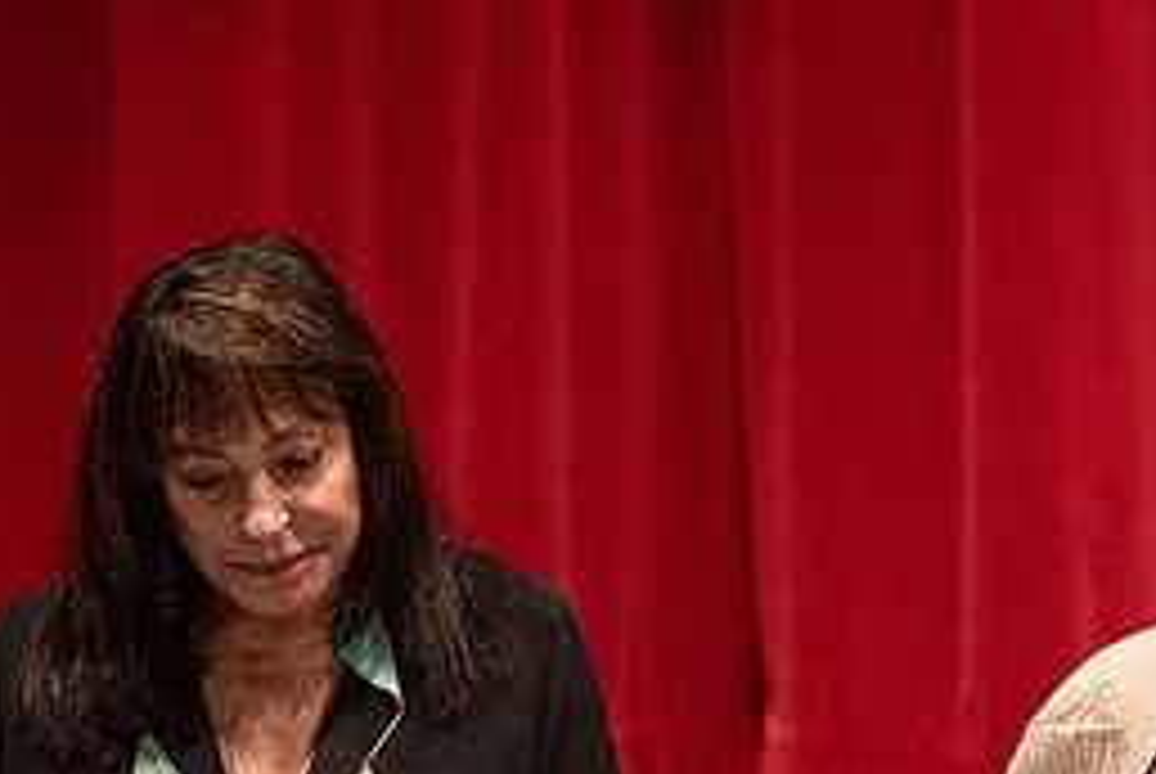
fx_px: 17842
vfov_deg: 2.5
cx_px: 1364
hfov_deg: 3.7
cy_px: 675
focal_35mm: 555
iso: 2500
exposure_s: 1/80
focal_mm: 200
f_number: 2.8
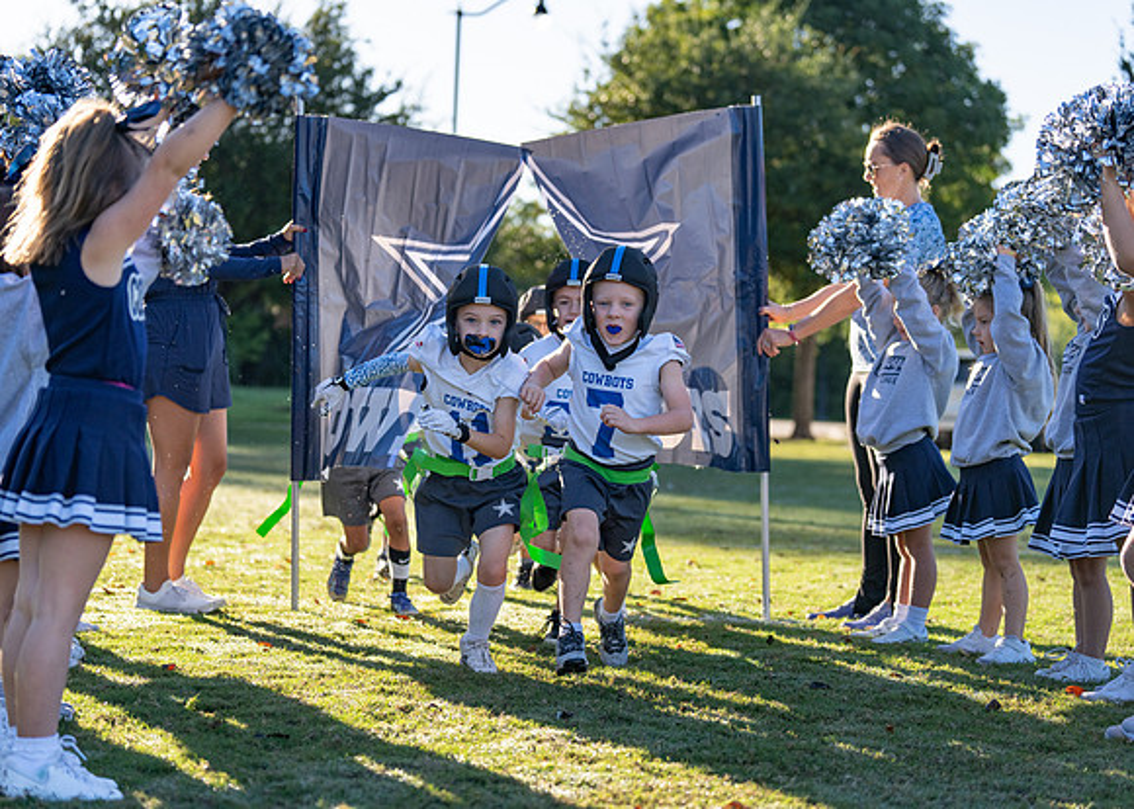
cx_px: 567
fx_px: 2362
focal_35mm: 73
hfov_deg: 27.0
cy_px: 404
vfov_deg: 19.4
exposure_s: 1/1600
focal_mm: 70
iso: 200
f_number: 2.8
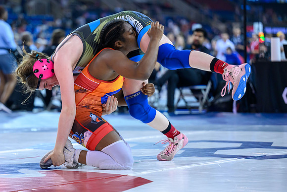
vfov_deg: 10.5
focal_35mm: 131
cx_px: 108
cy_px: 119
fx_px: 1046
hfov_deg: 15.6
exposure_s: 1/800
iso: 2500
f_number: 2.8
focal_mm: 105
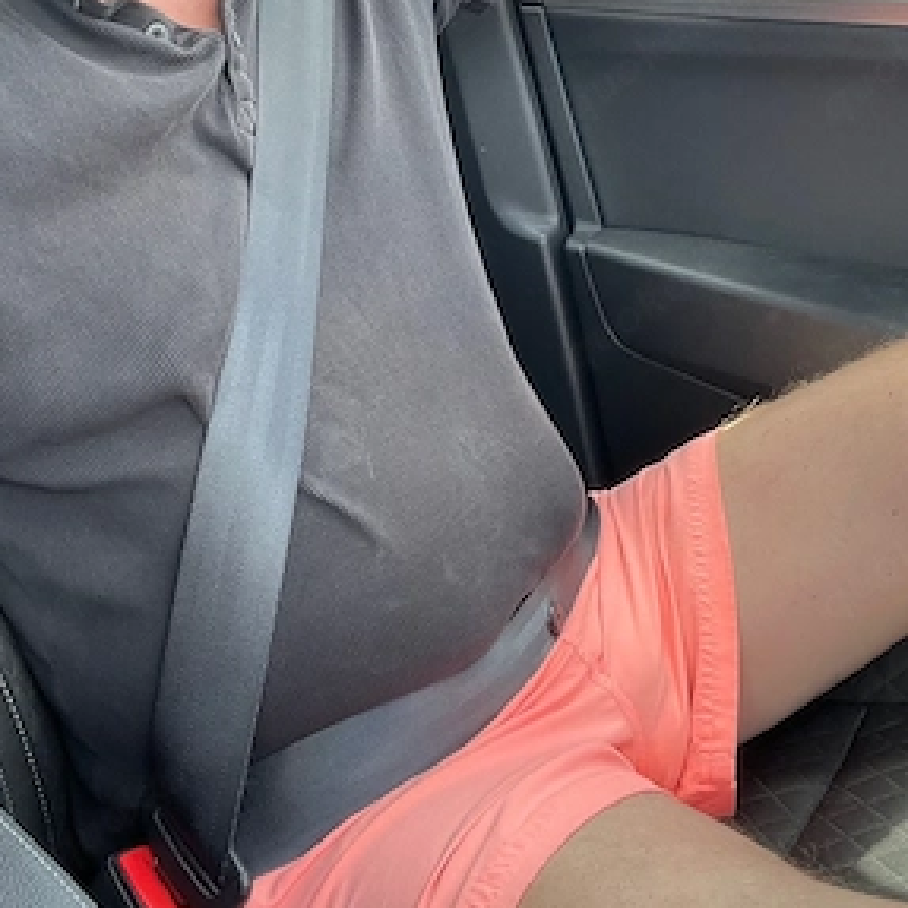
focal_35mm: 37
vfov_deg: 44.5
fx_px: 1098
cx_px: 437
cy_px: 326
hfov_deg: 44.9
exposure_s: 1/91
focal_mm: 2.71
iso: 100
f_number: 2.2
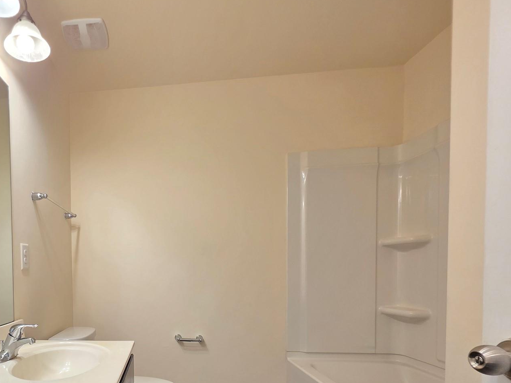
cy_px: 284
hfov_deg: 73.1
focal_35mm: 21
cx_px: 124
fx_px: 310
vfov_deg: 60.2
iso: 200
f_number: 1.9
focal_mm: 2.2
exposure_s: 1/120
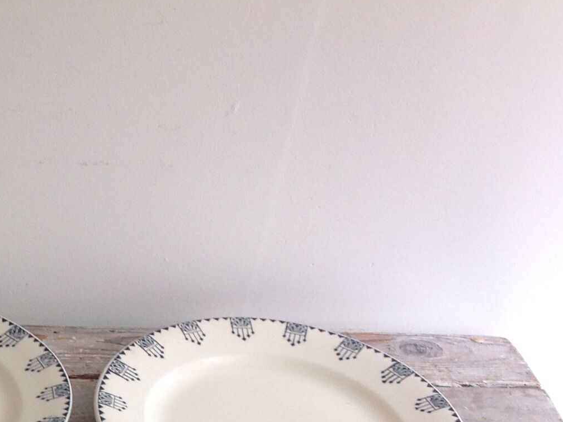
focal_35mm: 90
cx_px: -104
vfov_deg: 15.7
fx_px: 1464
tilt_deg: -39.9
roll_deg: -3.0
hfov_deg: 20.4
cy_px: 527
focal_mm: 4.28
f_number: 2.4
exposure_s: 1/15
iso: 64
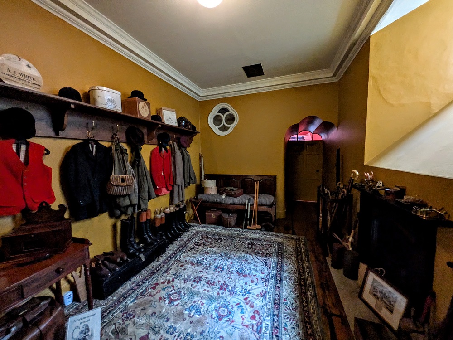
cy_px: 170
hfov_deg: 102.1
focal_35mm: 14
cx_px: 226
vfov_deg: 85.7
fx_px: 183
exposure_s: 1/20
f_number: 2.2
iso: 971
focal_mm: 1.83
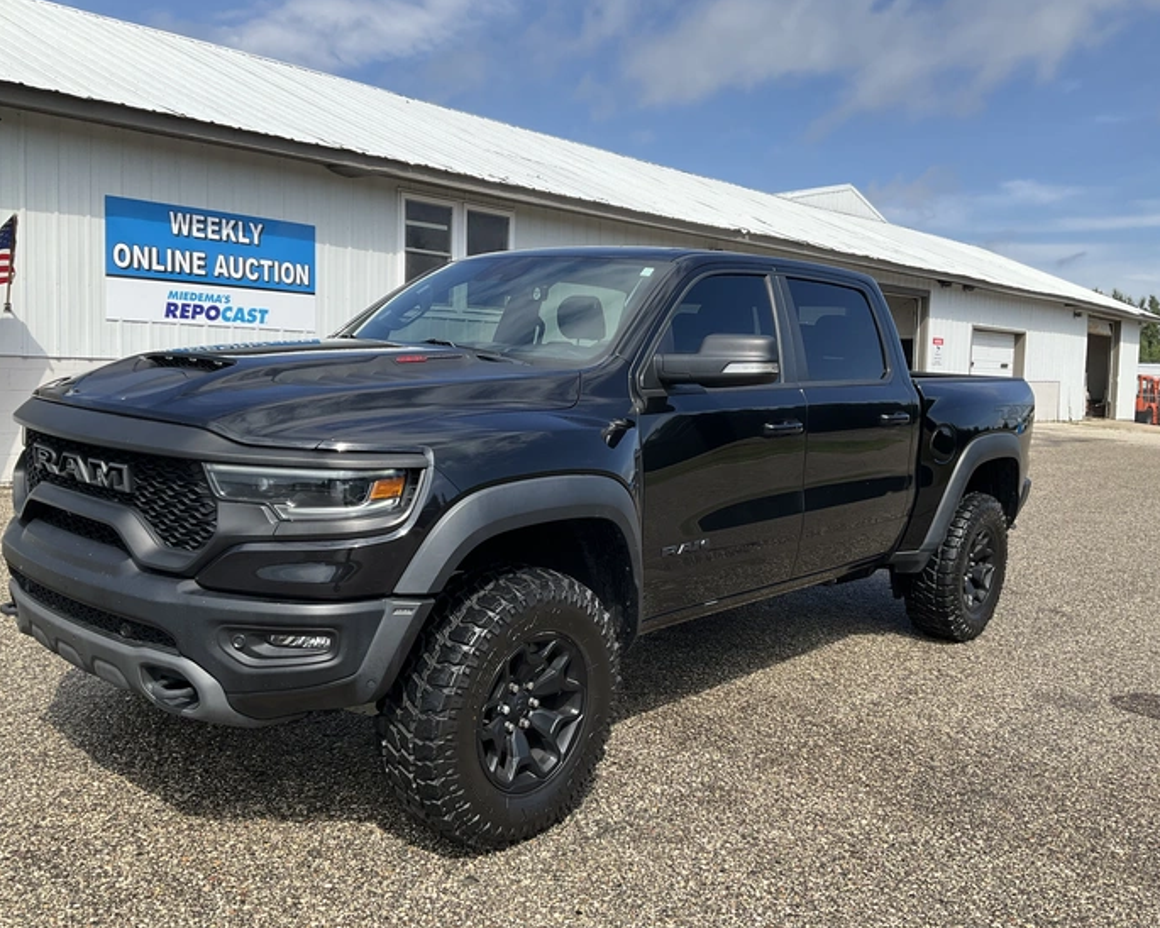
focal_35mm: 31
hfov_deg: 57.2
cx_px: 572
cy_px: 460
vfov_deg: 47.1
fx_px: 1064
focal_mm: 3
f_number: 1.8
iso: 25
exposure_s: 1/1730
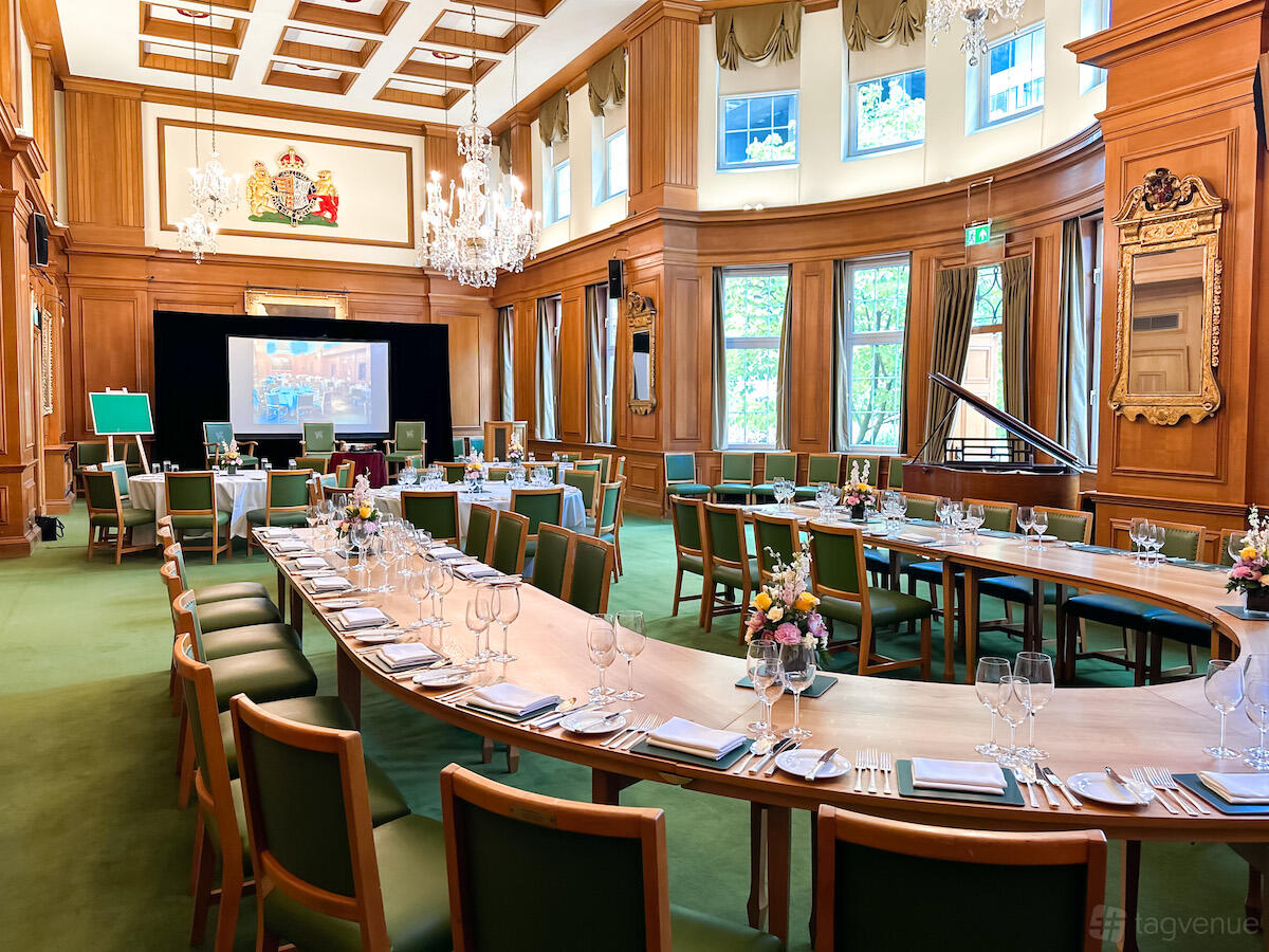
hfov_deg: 71.6
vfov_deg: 56.8
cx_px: 634
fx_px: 880
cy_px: 476
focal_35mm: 24
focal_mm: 6.86
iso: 160
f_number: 1.8
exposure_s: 1/50
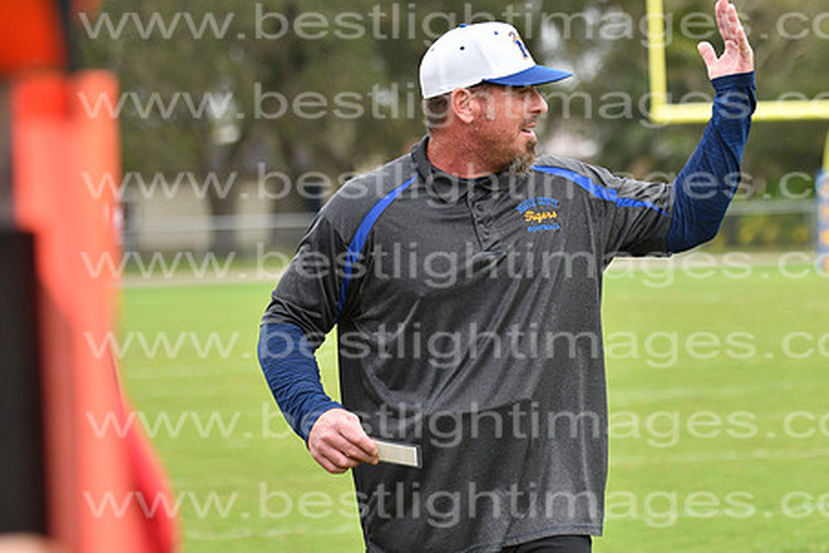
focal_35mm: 268
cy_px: 225
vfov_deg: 5.1
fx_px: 6173
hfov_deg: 7.7
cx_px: 498
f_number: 3.5
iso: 800
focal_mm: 140
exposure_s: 1/2500
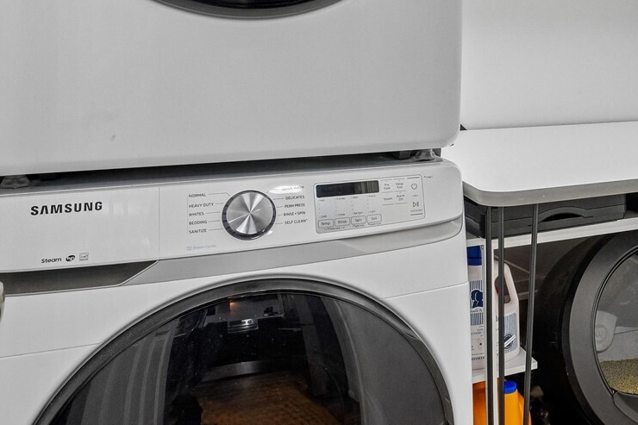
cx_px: 620
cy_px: 37
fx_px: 691
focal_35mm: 39
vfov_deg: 32.4
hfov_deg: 43.4
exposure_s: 1/60
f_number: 8
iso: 2000
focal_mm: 17
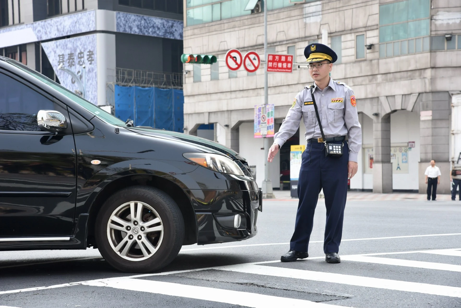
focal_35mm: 95
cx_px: 230
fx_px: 1217
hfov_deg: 21.5
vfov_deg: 14.4
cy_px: 154
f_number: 9
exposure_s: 1/160
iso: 400
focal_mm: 95
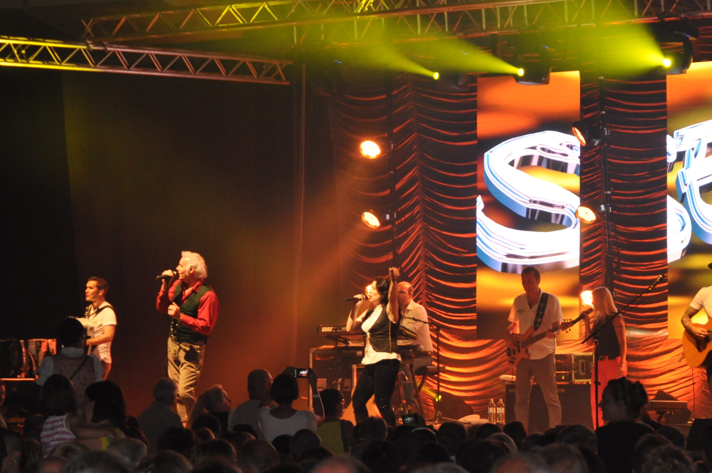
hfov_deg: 12.0
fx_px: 3378
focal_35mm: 171
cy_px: 222
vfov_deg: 8.0
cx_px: 438
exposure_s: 1/60
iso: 800
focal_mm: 82
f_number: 5
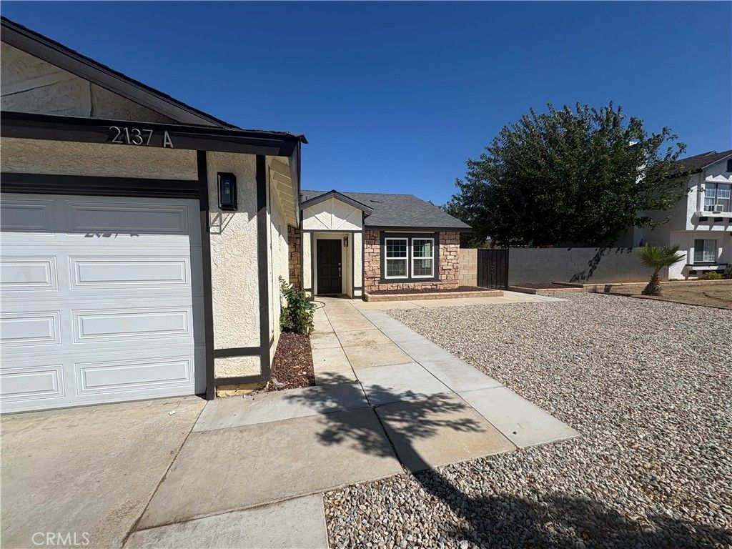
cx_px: 366
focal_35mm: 14
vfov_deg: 85.7
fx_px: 296
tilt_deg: -1.8
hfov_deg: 102.1
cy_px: 274
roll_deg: +1.6
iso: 50
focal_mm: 2.22
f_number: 2.2
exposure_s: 1/3717
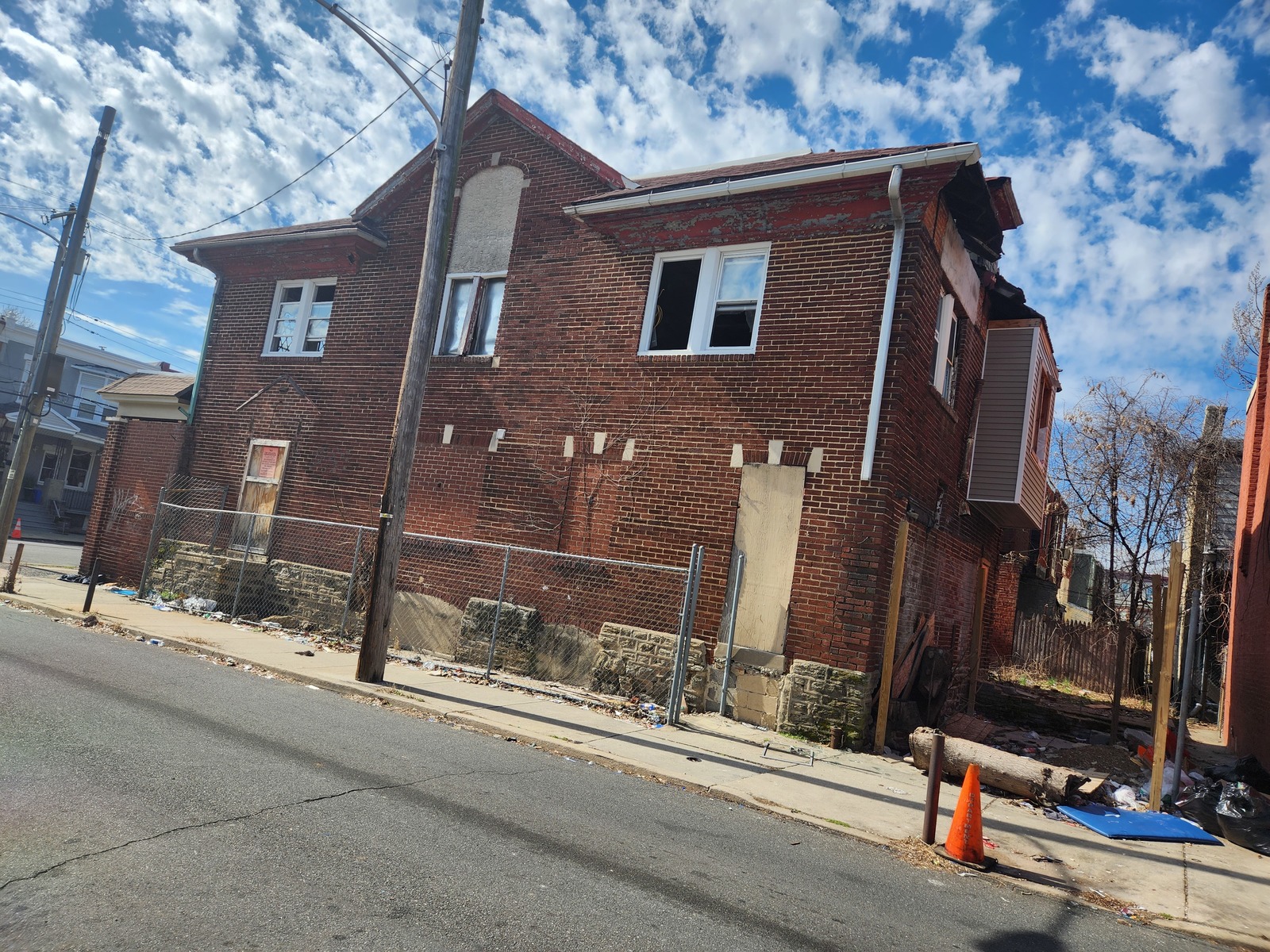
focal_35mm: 23
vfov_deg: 58.9
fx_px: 844
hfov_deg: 73.9
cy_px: 476
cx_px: 635
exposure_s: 1/2043
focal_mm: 5.4
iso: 20
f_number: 1.8
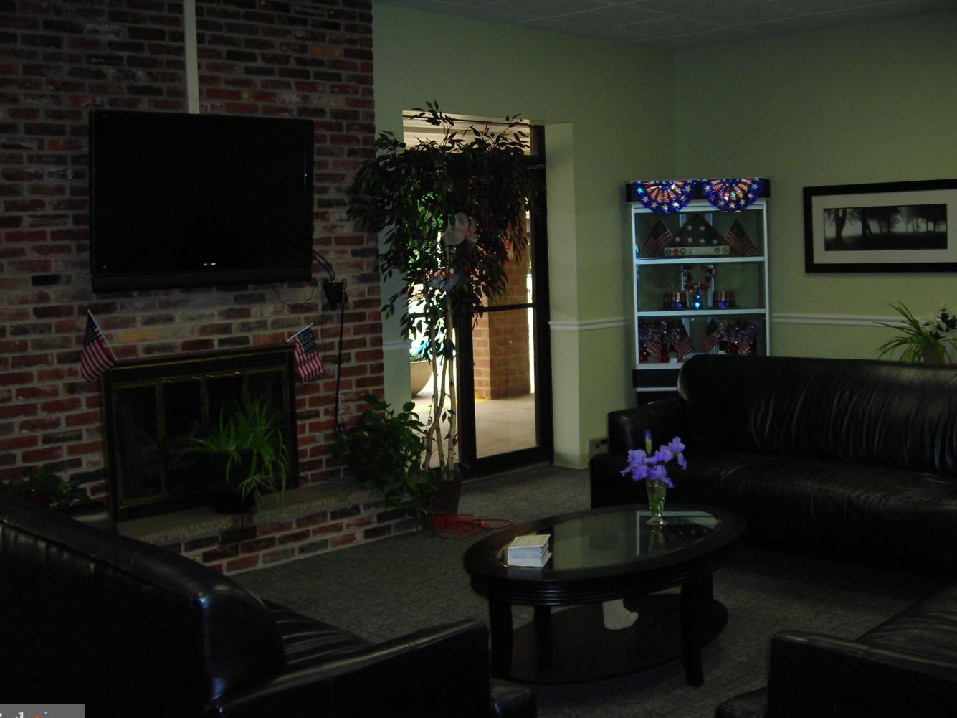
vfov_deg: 35.1
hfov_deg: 45.8
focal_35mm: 41
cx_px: 476
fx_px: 1133
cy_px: 359
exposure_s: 1/60.1
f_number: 3.2
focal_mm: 6.3
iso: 152
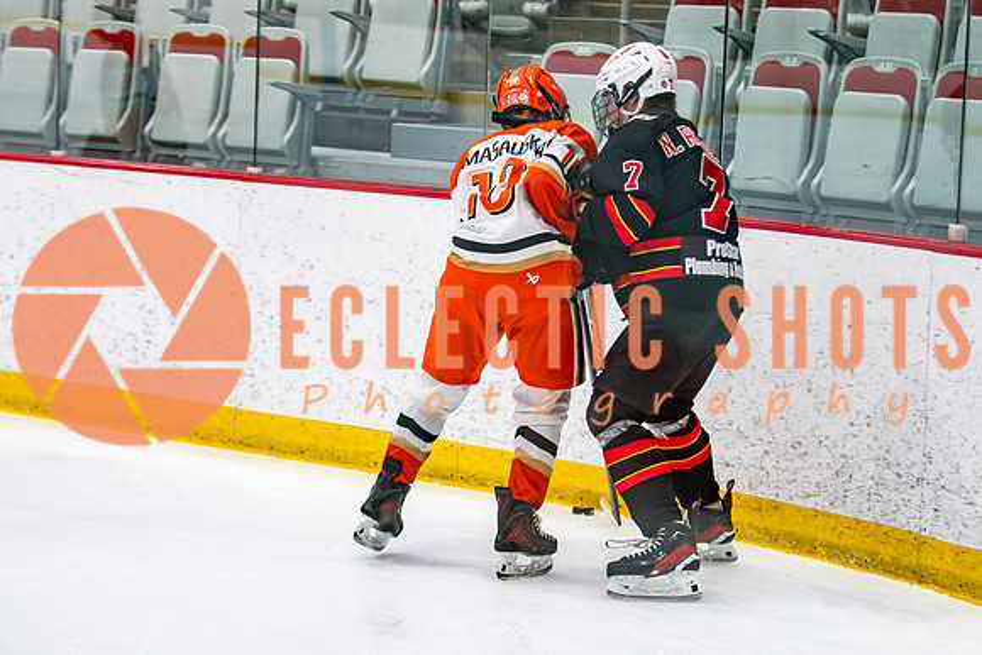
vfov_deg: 10.8
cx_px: 476
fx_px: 3468
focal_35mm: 127
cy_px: 394
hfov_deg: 16.1
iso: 800
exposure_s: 1/640
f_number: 2.8
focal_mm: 80
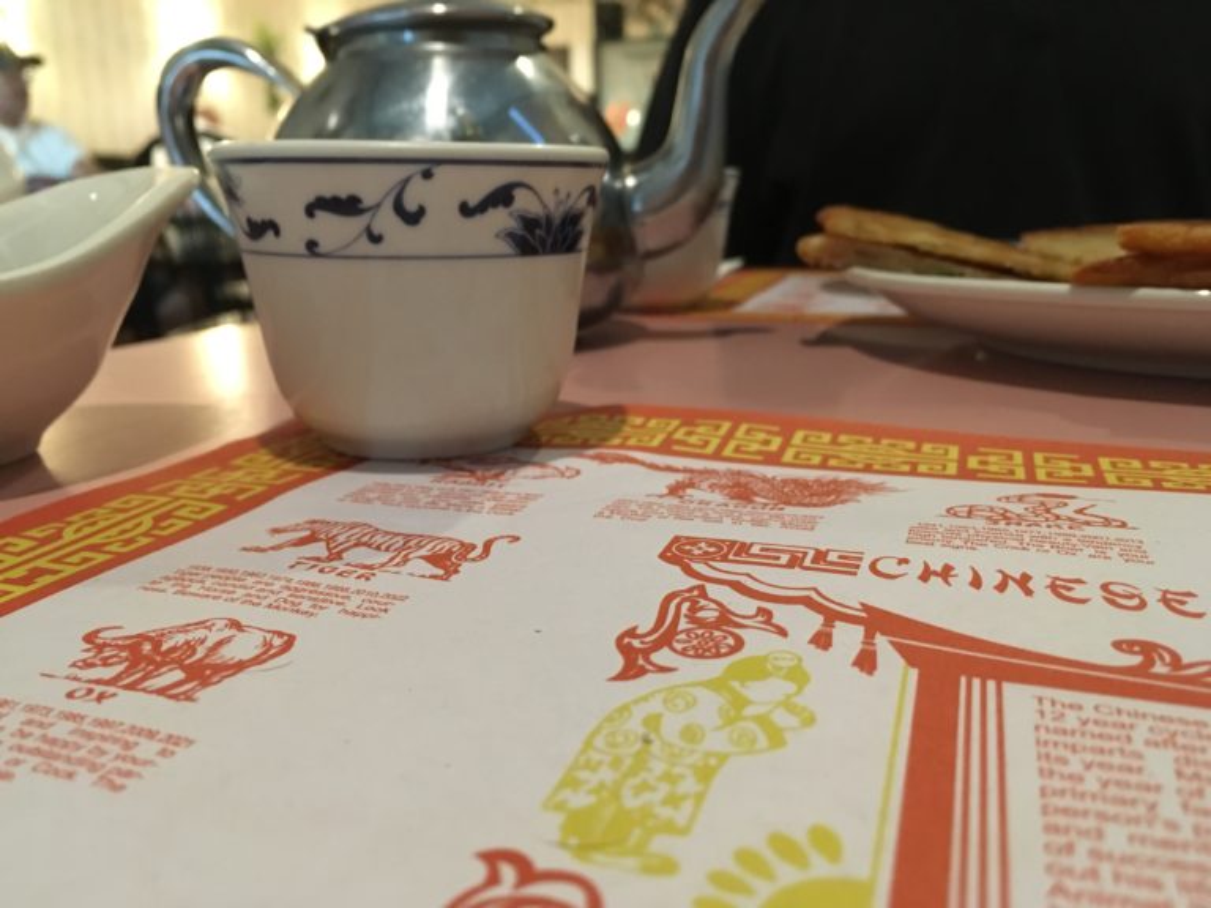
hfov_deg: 61.7
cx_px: 606
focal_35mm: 29
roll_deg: +0.8
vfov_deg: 48.2
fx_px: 1015
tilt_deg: -14.6
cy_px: 454
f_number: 2.2
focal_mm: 4.15
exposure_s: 1/15
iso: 400
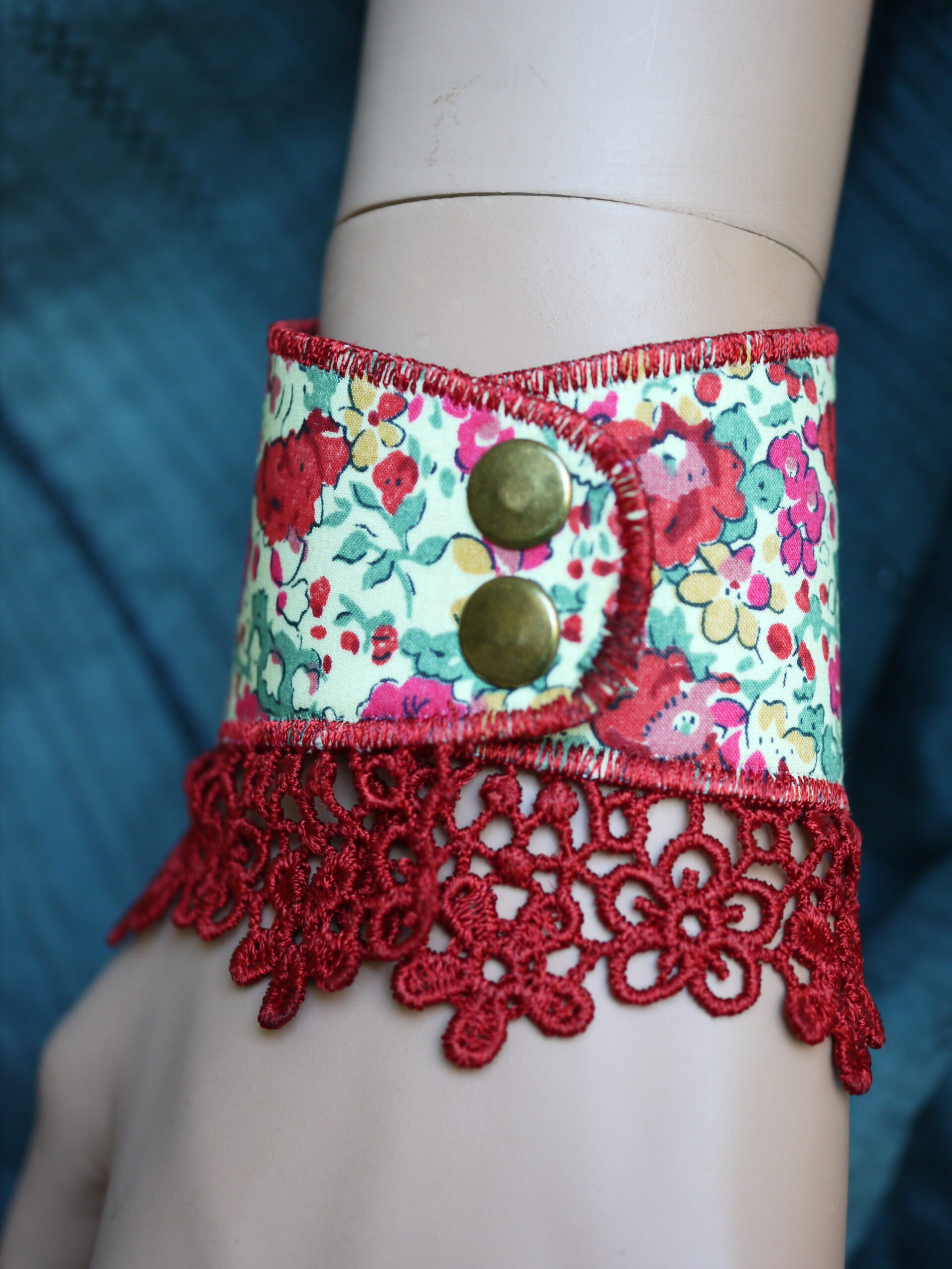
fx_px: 2200
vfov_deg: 32.2
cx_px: 476
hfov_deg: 24.4
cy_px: 634
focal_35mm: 60
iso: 400
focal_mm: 30
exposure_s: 1/60
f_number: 2.8
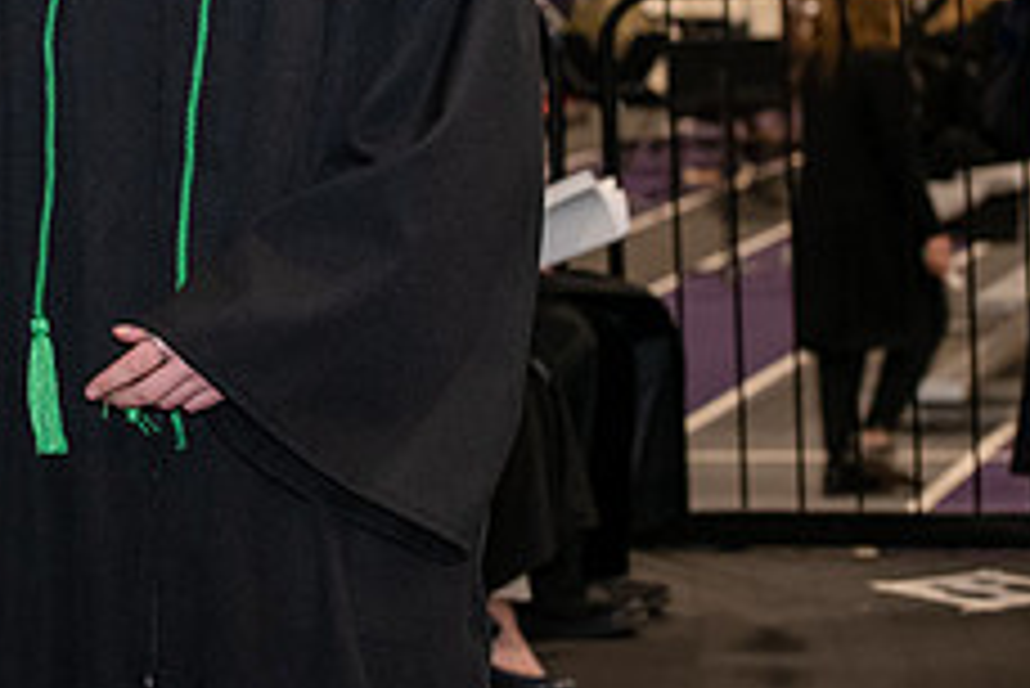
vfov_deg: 7.7
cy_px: -169
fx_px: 5067
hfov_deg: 11.4
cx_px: -243
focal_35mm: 177
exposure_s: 1/200
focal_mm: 70
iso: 2500
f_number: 5
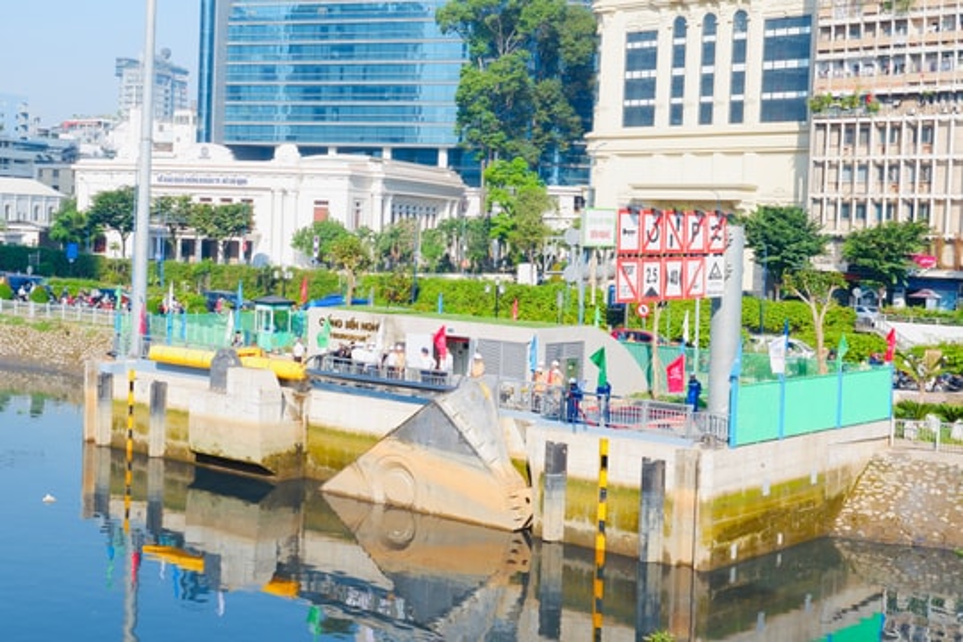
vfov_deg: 36.9
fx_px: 963
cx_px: 482
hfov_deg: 53.1
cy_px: 321
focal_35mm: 36
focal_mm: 24.7
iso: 200
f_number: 8
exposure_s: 1/280
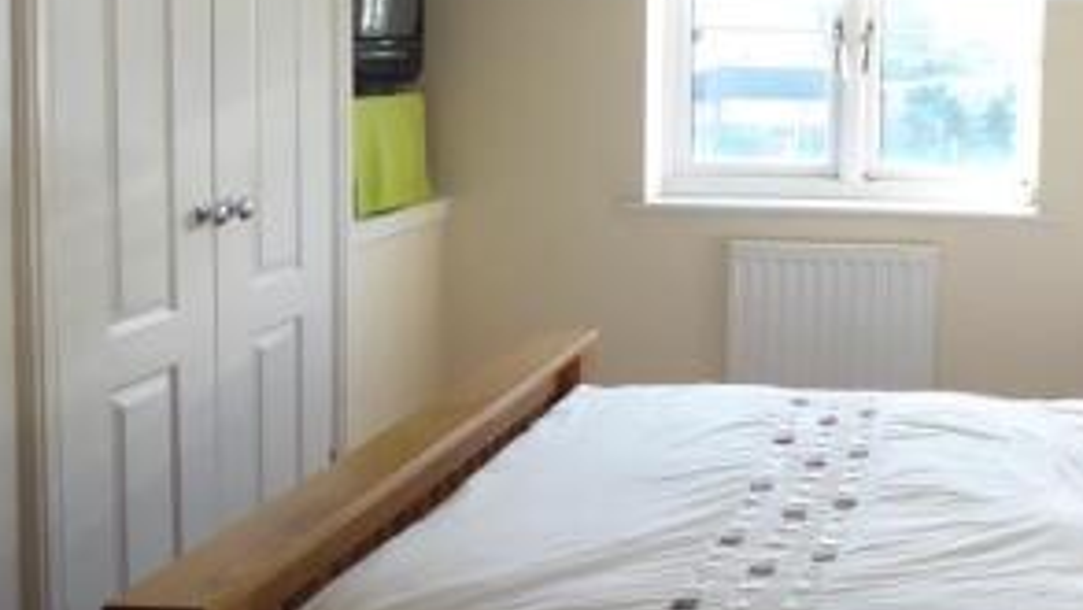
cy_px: 157
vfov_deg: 22.9
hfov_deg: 36.6
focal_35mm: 52
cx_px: 1029
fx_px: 1494
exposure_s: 1/60
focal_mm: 4.3
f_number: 3.3
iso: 250
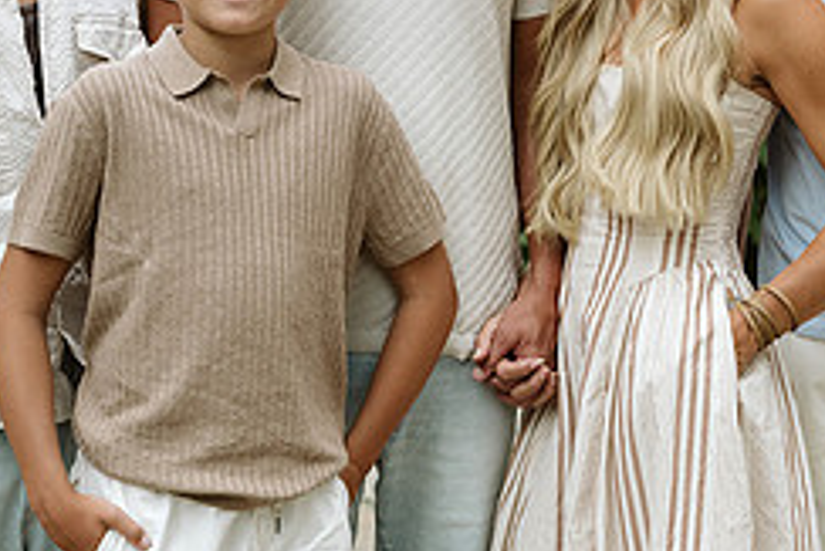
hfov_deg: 15.4
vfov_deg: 10.4
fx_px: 3027
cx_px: 671
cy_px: 64
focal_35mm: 132
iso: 640
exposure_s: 1/250
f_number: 2.8
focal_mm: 50
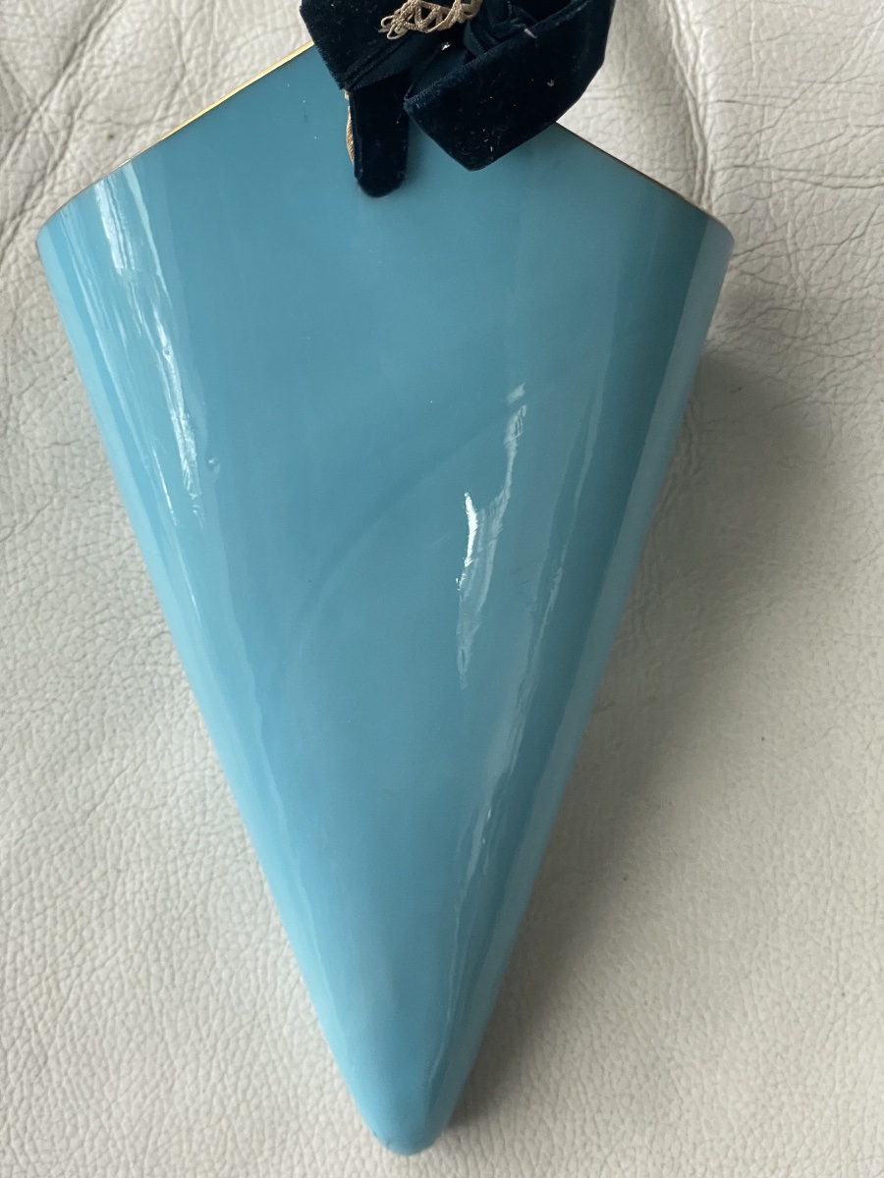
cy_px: 589
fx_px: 1771
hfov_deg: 28.0
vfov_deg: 36.8
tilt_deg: -72.9
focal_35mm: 52
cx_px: 442
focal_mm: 6
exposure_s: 1/91
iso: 200
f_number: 2
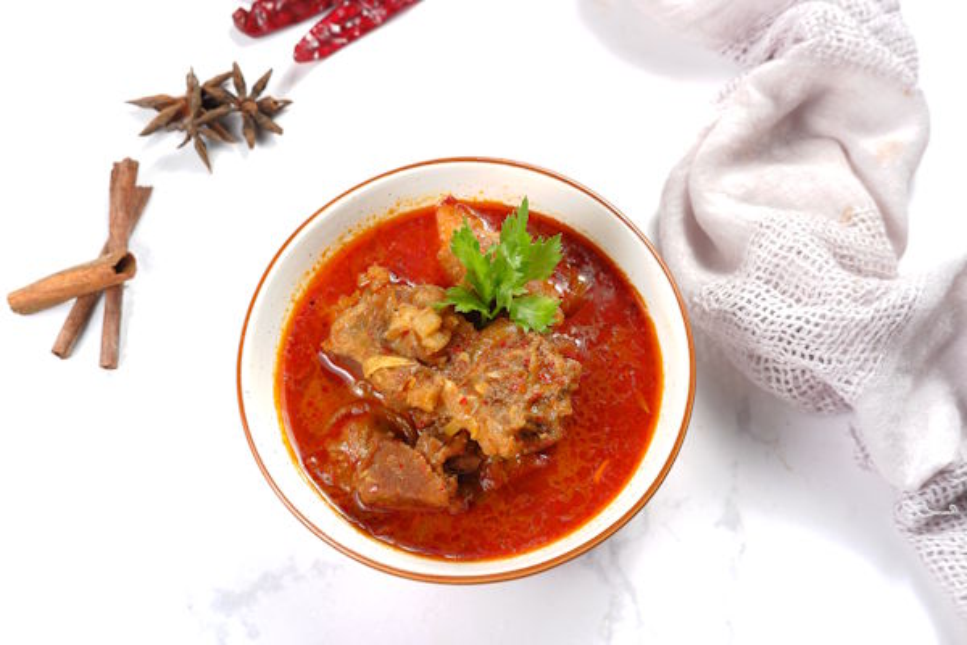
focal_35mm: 53
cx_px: 484
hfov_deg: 37.5
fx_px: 1424
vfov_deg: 25.5
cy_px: 322
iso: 100
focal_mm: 35
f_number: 6.4
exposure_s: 1/125
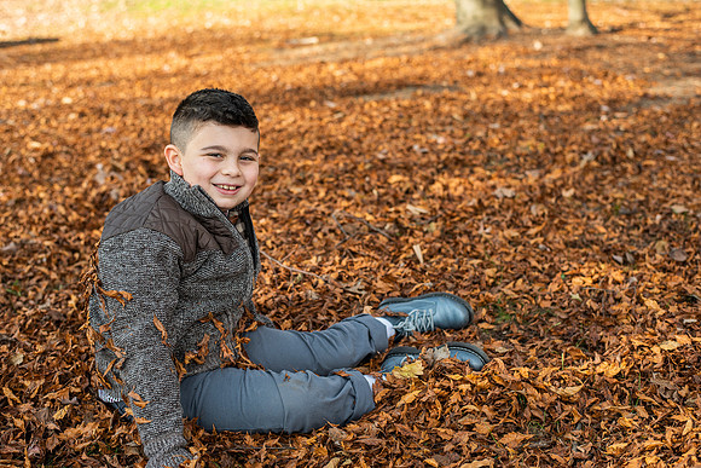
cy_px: 228
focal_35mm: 51
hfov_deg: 38.7
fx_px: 998
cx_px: 342
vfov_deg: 26.4
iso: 400
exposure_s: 1/640
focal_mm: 50
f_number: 3.5
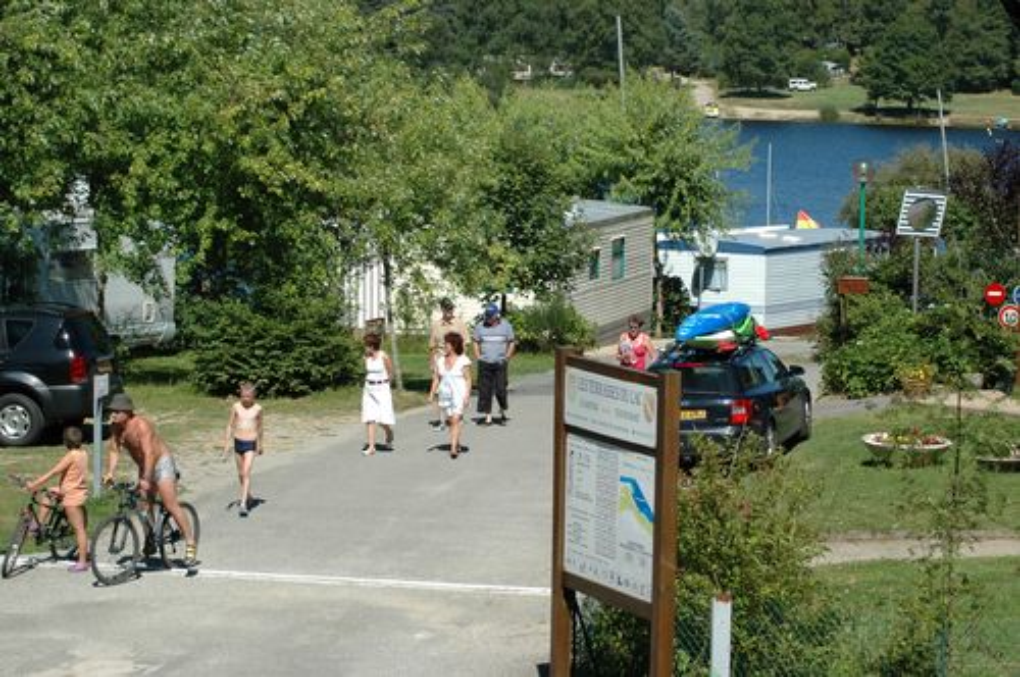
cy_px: 338
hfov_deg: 19.5
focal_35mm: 105
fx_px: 2971
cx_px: 510
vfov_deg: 13.0
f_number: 10
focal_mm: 70
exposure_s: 1/400
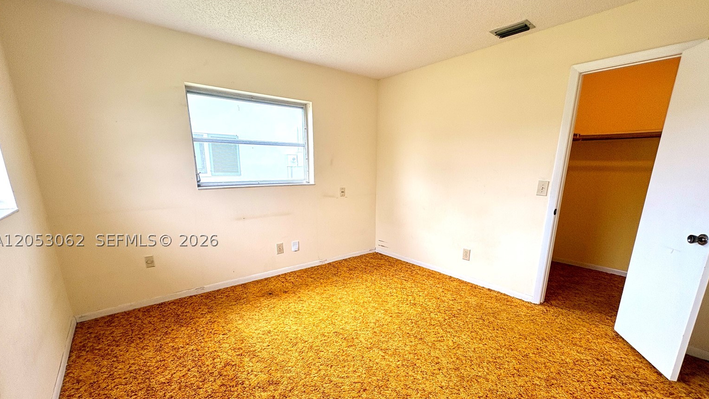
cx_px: 360
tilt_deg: -13.1
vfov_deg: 66.4
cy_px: 240
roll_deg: -0.3
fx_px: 301
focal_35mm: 16
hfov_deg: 99.4
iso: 64
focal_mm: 2.22
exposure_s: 1/146
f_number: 2.2
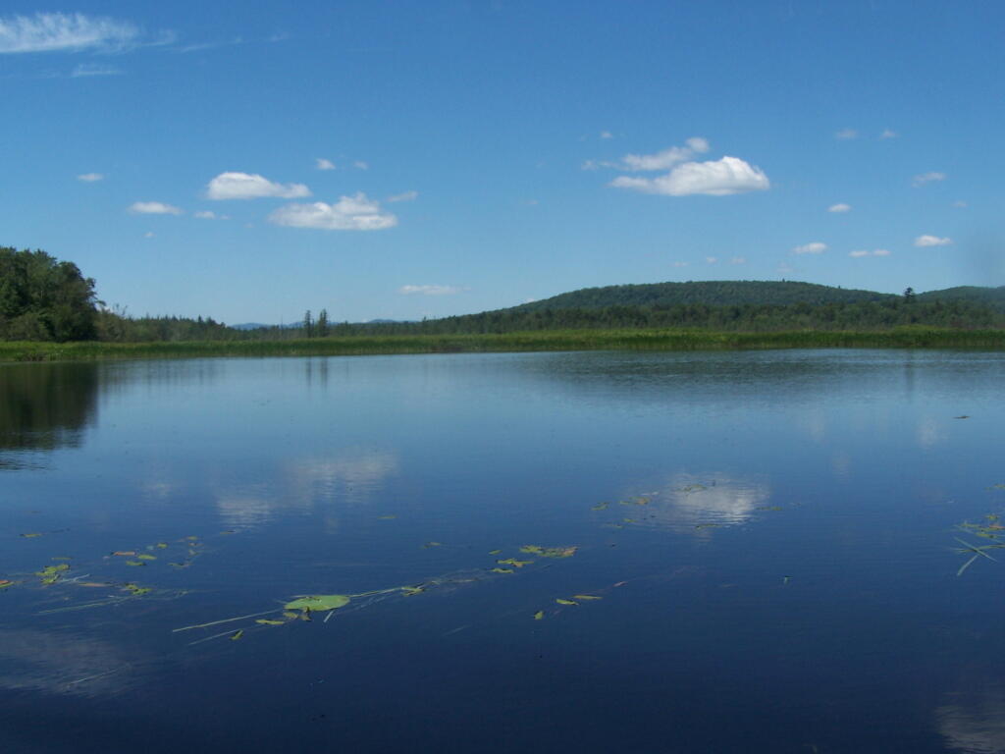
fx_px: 1103
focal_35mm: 38
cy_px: 377
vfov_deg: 37.7
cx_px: 502
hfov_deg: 49.0
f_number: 5.6
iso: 80
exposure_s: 1/500
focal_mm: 6.3
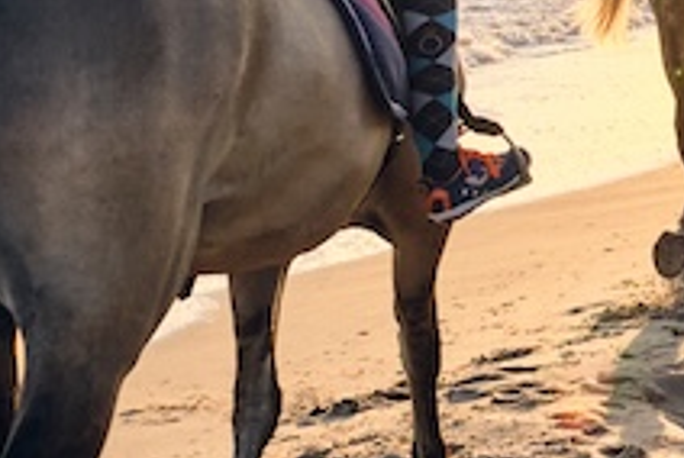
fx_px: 2150
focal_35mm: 113
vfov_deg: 12.0
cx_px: 723
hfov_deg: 17.5
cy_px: -11
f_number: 7.1
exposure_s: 1/950
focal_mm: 16
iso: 400
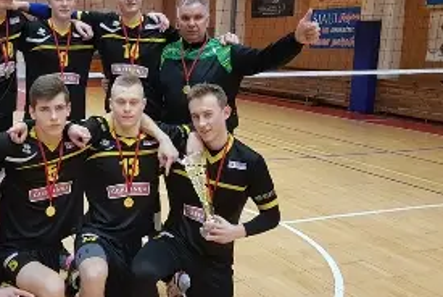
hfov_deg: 43.0
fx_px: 542
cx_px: 110
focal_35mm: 44
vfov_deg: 30.6
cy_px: 145
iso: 80
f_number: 1.7
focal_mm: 4.2
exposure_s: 1/50
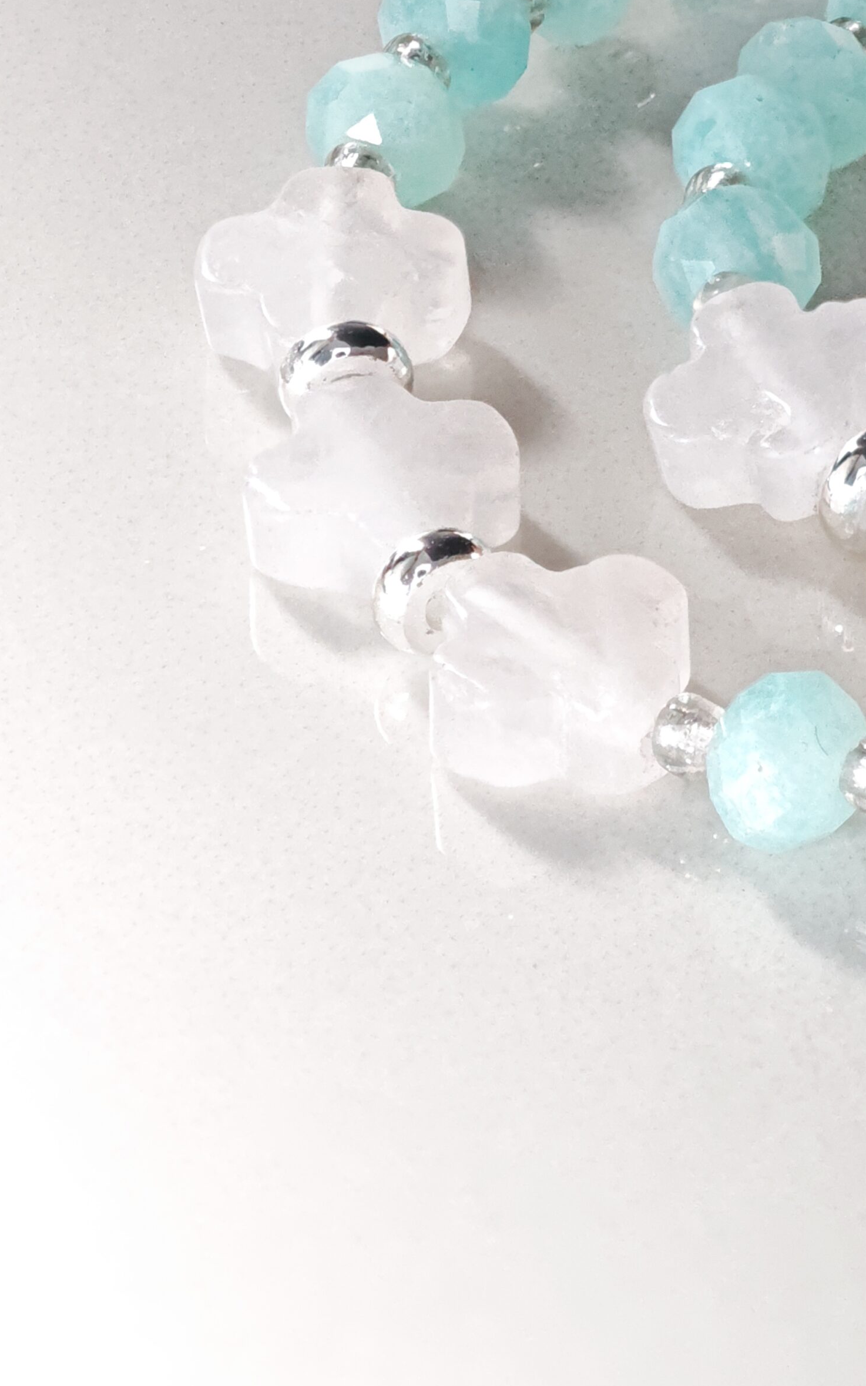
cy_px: 417
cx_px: 710
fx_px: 5703
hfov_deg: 8.7
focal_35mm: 151
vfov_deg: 13.8
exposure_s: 1/100
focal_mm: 11.5
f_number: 1.8
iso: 250
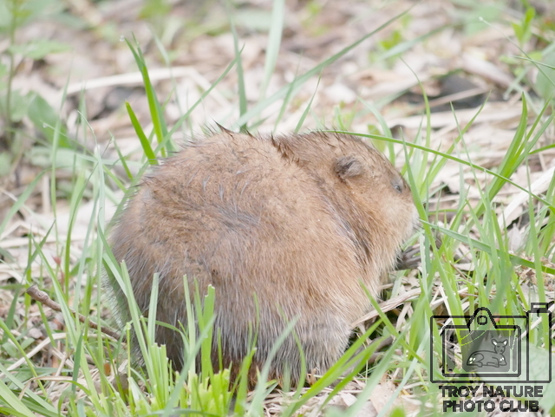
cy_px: 208
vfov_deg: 2.5
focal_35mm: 600
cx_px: 278
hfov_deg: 3.3
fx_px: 9627
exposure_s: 1/250
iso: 3200
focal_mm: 300
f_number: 5.6
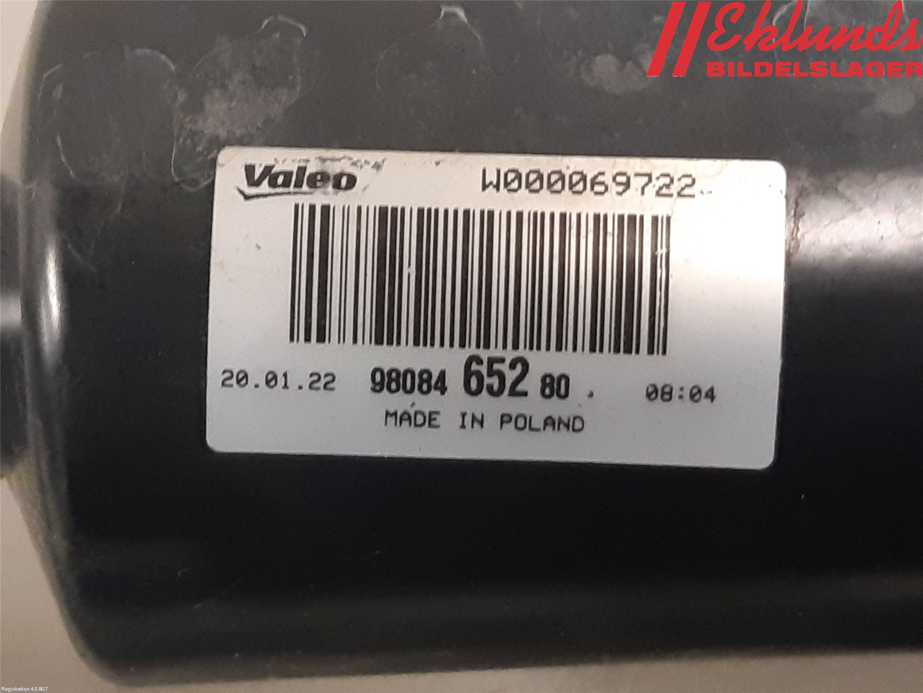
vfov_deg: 53.1
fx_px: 693
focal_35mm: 26
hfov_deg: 67.3
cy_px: 346
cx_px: 462
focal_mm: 3.93
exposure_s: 1/50
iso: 320
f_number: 1.7
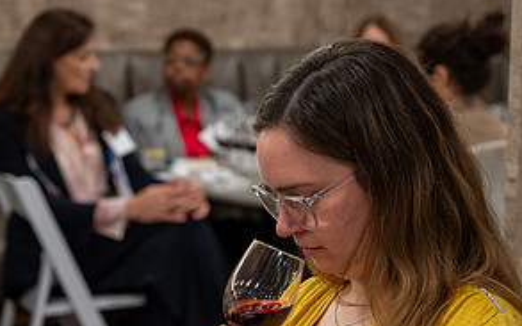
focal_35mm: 141
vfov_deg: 9.3
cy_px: 258
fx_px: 2006
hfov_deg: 14.8
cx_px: 175
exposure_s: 1/80
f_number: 4
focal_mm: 70
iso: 2000
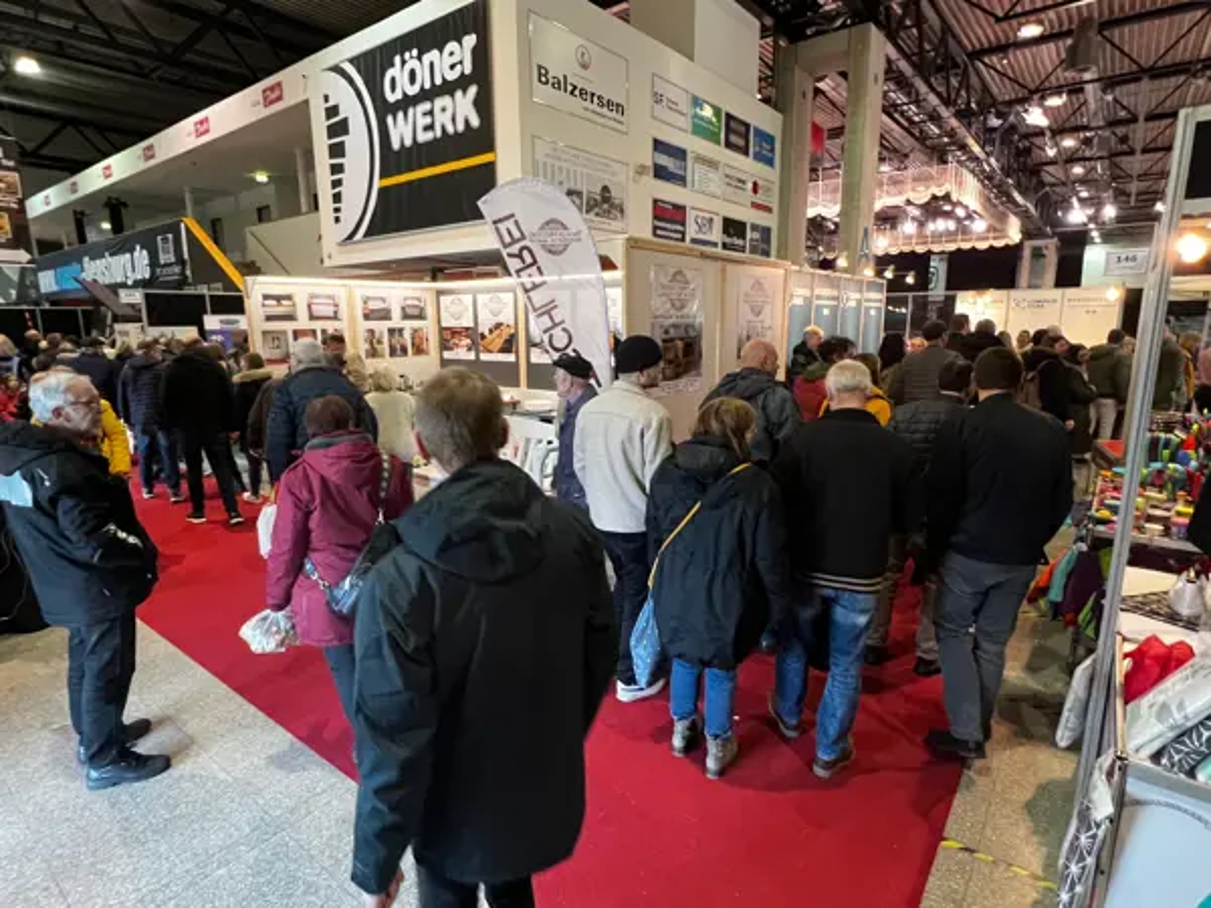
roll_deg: +1.7
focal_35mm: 13
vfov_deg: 89.9
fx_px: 455
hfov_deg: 106.2
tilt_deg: -11.4
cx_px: 606
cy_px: 454
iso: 400
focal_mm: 1.57
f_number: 1.8
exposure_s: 1/50
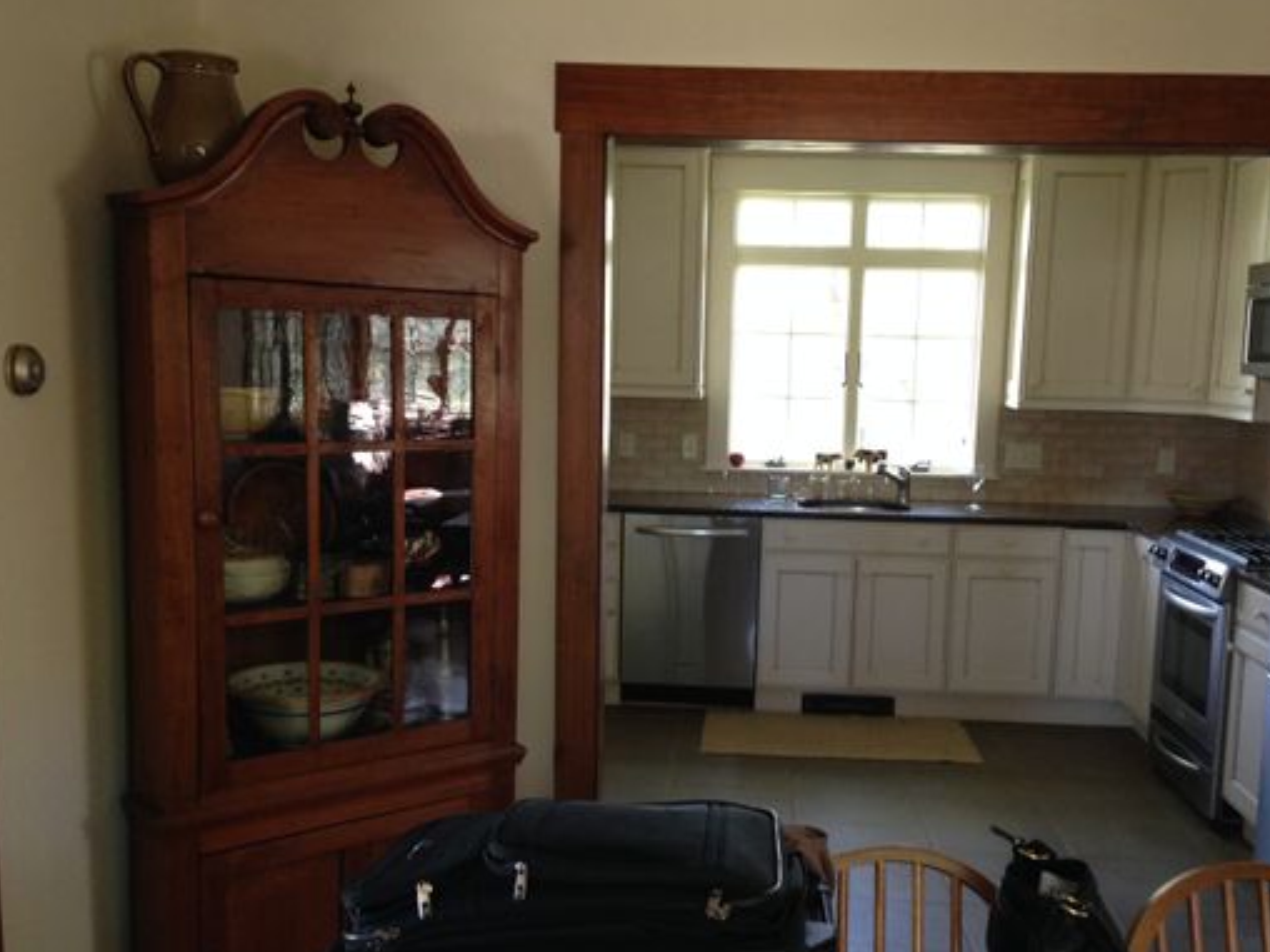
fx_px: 1431
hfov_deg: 47.8
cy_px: 542
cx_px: 695
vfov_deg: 36.8
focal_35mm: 39
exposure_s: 1/20
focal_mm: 4.12
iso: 160
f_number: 2.4
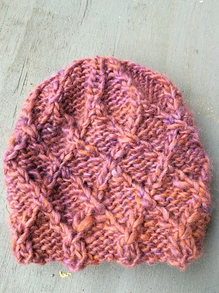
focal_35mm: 30
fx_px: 253
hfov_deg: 46.8
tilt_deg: -76.2
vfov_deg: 60.0
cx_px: 109
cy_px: 149
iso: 200
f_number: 2.2
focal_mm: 4.15
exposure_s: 1/30
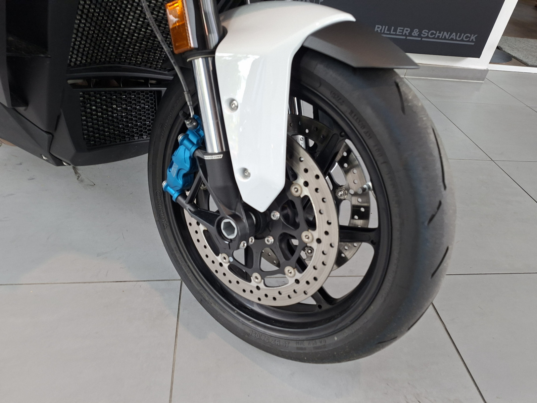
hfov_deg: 73.9
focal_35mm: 23
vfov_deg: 58.9
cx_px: 268
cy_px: 202
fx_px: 357
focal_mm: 5.54
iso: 160
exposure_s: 1/100
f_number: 1.8
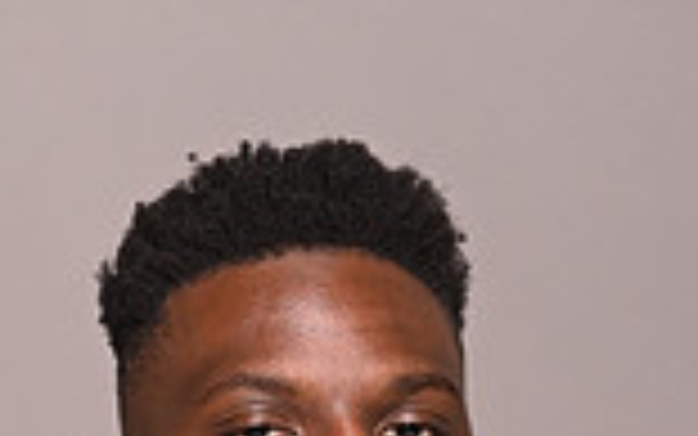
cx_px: 320
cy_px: 1196
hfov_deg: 5.0
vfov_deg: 3.1
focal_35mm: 418
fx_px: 7954
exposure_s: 1/200
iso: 250
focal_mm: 110
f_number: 4
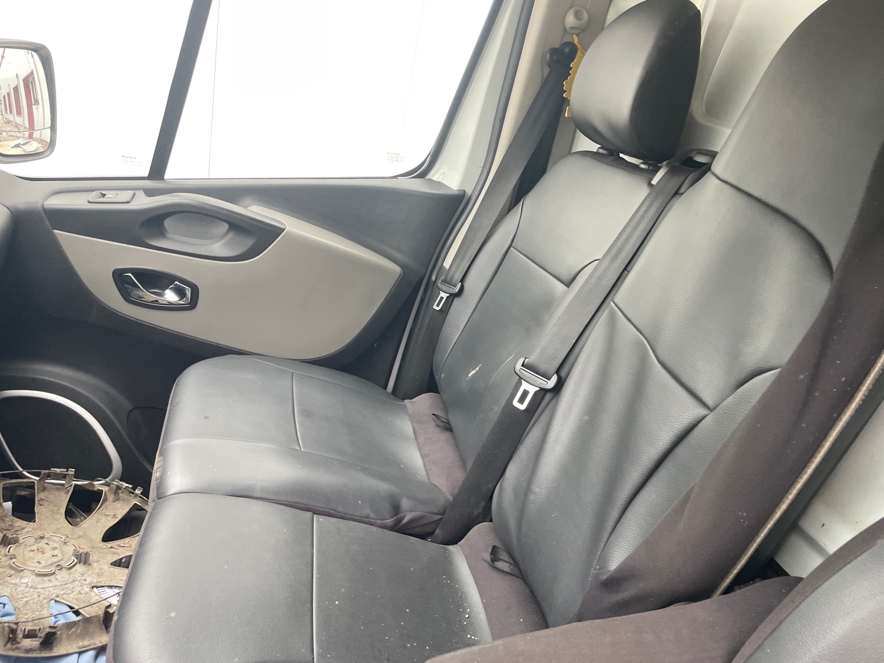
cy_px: 332
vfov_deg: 53.1
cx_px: 442
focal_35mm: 26
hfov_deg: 67.3
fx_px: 664
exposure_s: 1/86
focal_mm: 4.2
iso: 125
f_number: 1.6
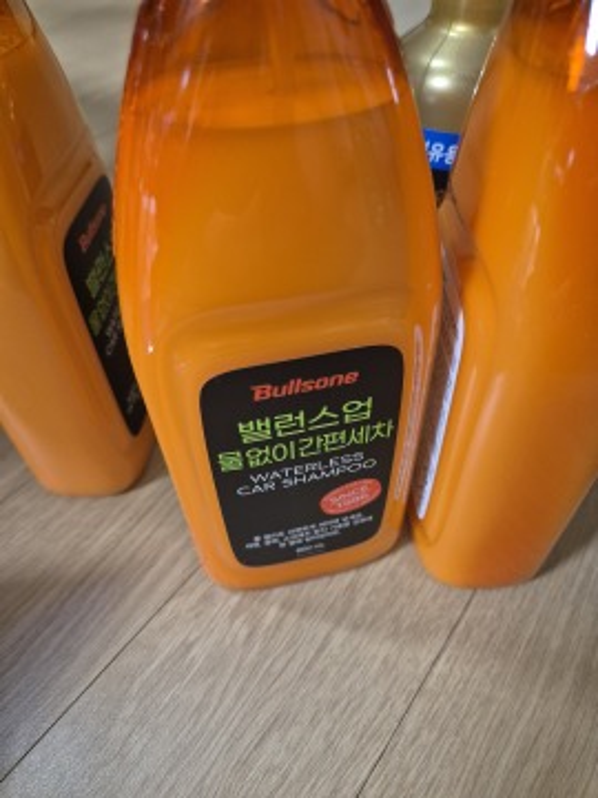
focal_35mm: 23
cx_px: 299
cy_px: 399
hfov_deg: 58.9
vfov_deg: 73.9
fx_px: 530
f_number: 1.8
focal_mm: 5.4
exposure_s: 1/120
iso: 800
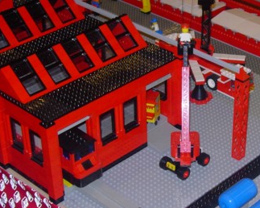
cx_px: 227
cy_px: 126
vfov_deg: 16.7
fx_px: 708
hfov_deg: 20.5
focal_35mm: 92
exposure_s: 1/64
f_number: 2.8
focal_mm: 7.8
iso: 79
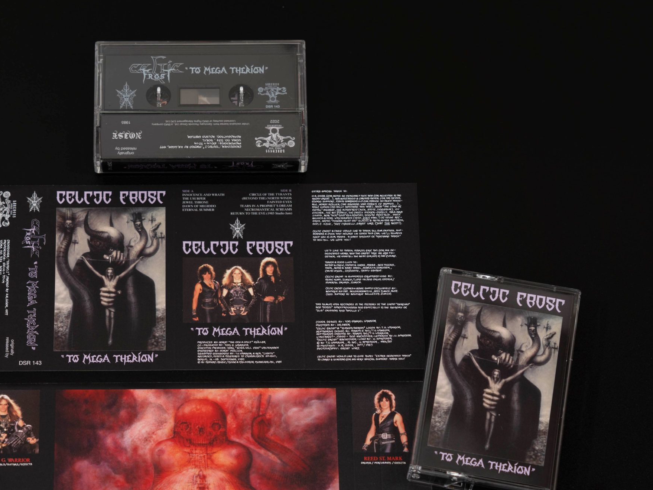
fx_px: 1849
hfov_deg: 19.9
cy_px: 313
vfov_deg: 15.1
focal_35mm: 98
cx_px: 200
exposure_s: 1/1.25
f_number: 5.6
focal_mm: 70
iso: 100
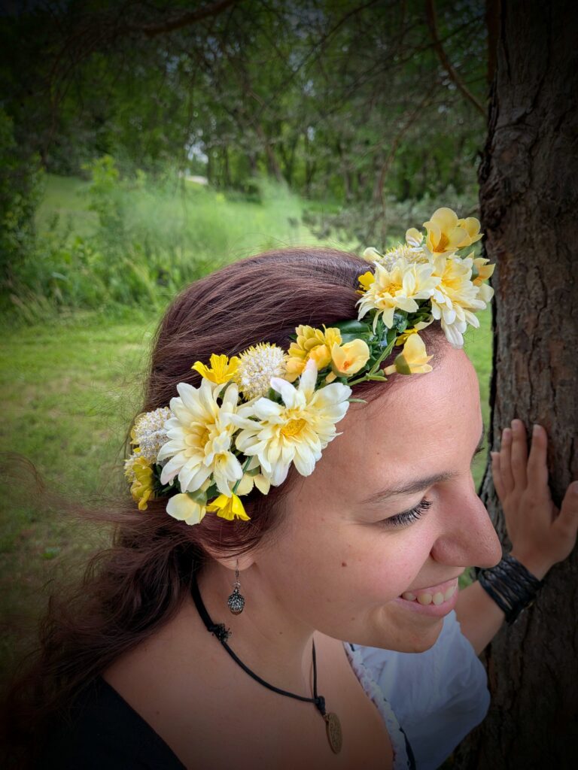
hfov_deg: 56.8
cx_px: 289
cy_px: 385
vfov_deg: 71.6
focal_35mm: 24
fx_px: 534
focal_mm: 4.53
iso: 32
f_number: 1.7
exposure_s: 1/278
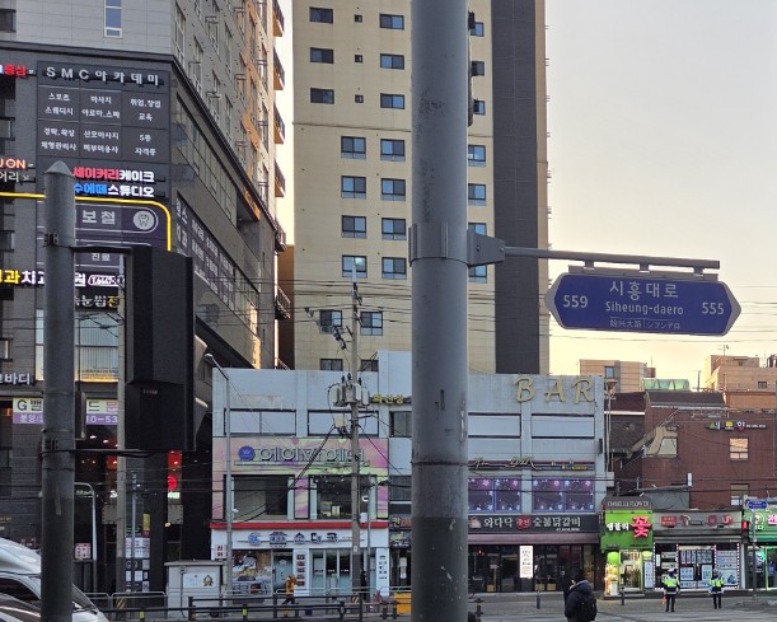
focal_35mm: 47
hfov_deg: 37.0
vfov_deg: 30.8
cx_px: 699
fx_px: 1081
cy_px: 543
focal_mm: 5.4
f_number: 1.8
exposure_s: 1/171
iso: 25
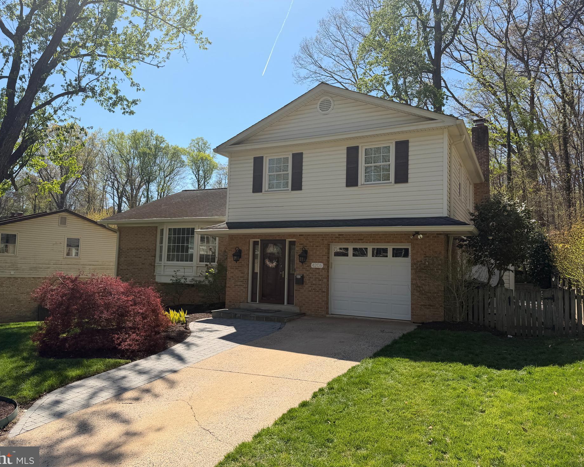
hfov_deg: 66.0
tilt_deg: +4.8
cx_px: 284
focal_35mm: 26
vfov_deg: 54.9
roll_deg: -1.7
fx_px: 449
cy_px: 229
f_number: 1.78
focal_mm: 6.76
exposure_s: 1/3953
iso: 80
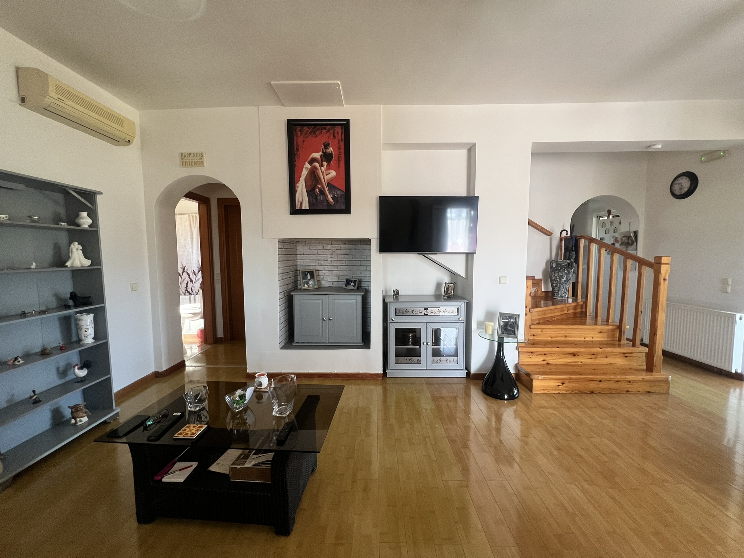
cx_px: 372
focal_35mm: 13
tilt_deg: -6.7
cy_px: 279
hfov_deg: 106.2
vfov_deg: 89.9
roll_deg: +0.7
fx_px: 279
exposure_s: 1/99
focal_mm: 1.57
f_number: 1.8
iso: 160
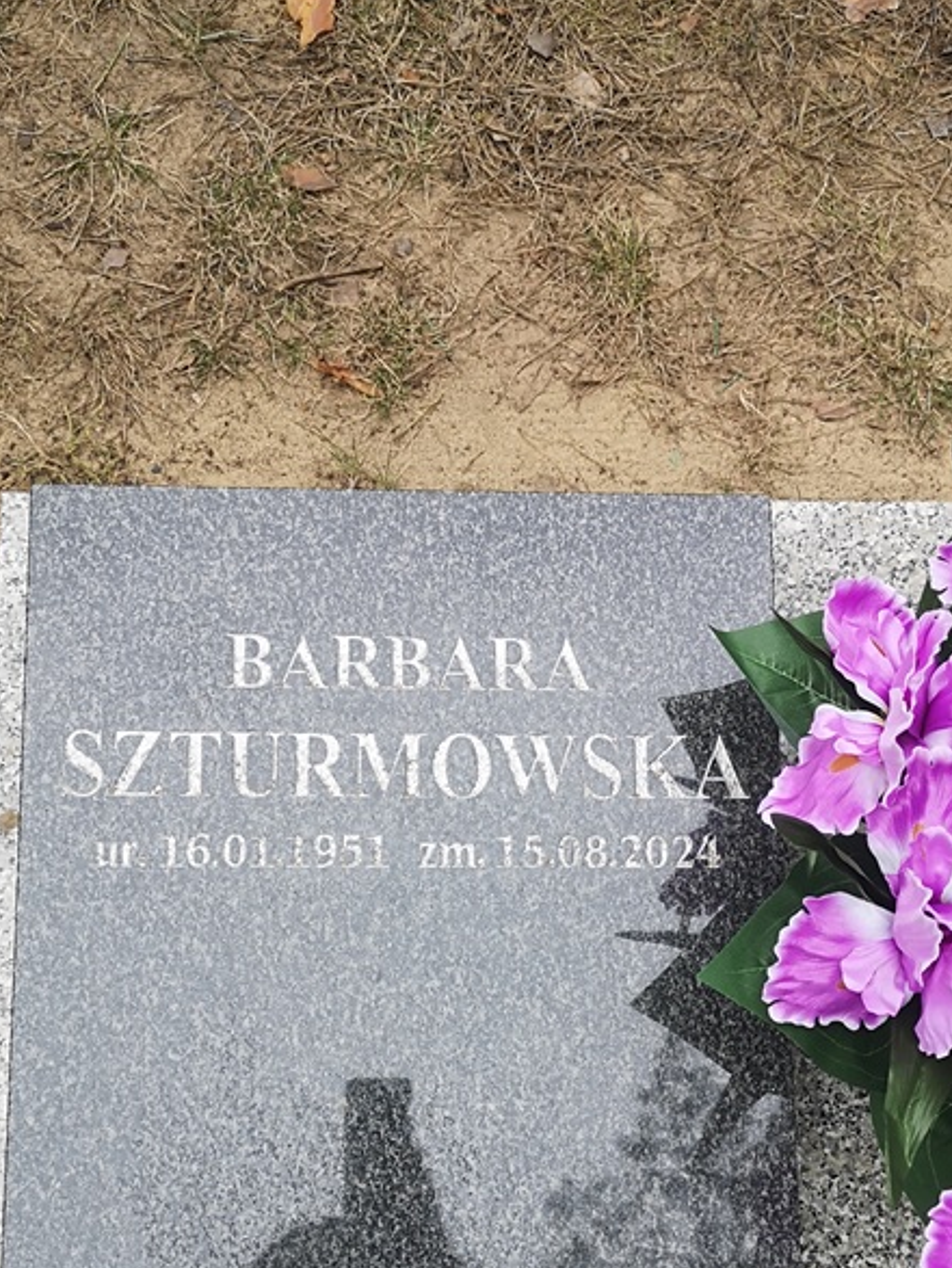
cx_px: 493
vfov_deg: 44.1
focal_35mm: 42
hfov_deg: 34.4
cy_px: 857
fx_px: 1539
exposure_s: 1/257
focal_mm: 5.58
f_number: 1.8
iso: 50
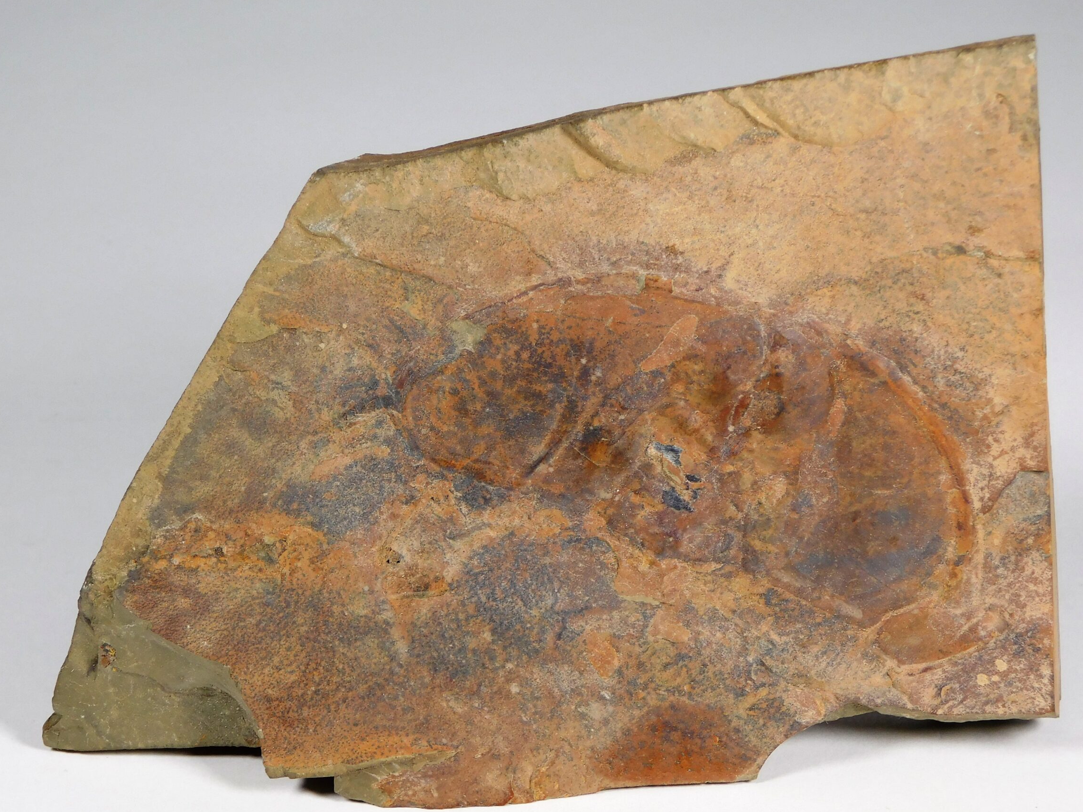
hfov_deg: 17.7
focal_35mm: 111
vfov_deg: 13.3
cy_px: 423
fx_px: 3473
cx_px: 521
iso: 125
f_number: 4.6
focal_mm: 17.6
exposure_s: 1/125
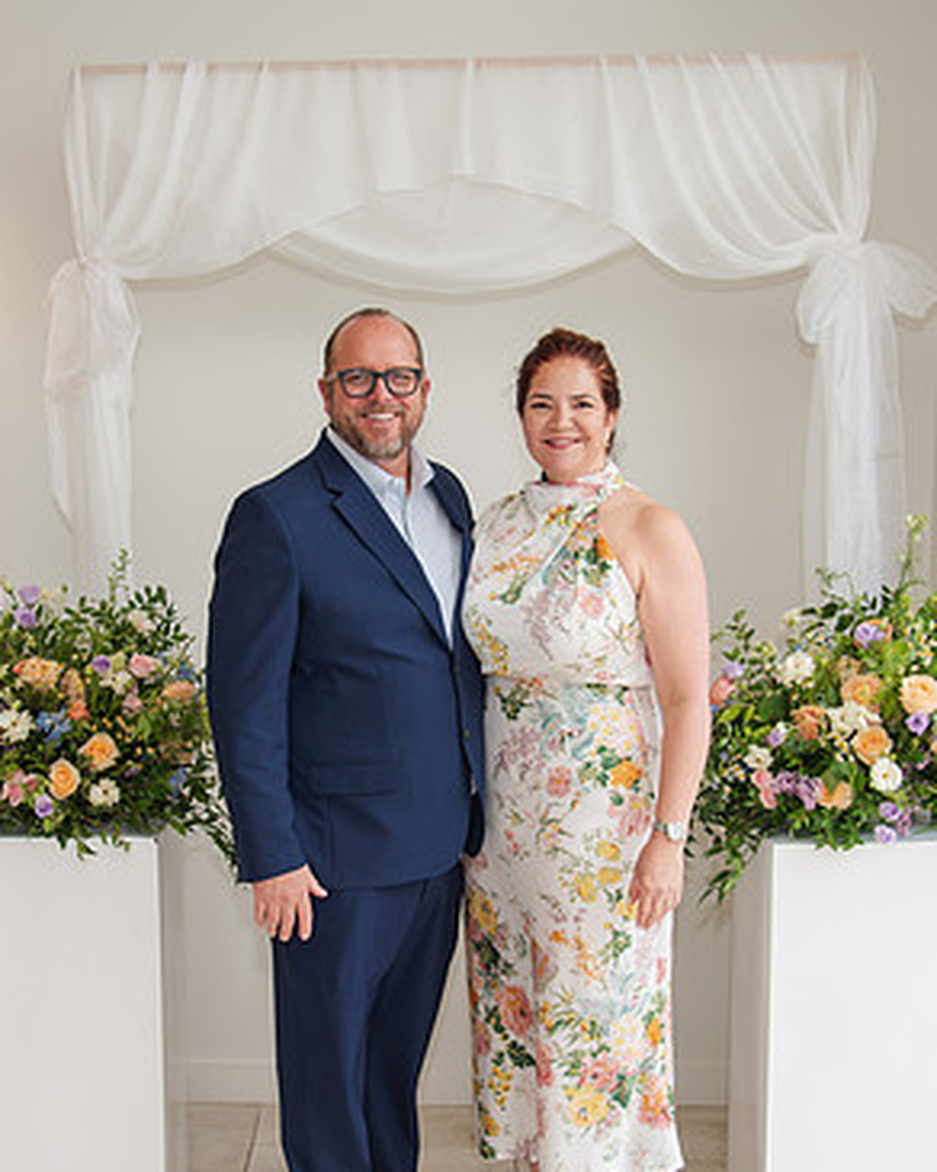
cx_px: 353
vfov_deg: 39.5
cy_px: 670
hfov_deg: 31.9
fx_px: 1629
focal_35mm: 47
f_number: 4
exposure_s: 1/200
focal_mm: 27
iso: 100
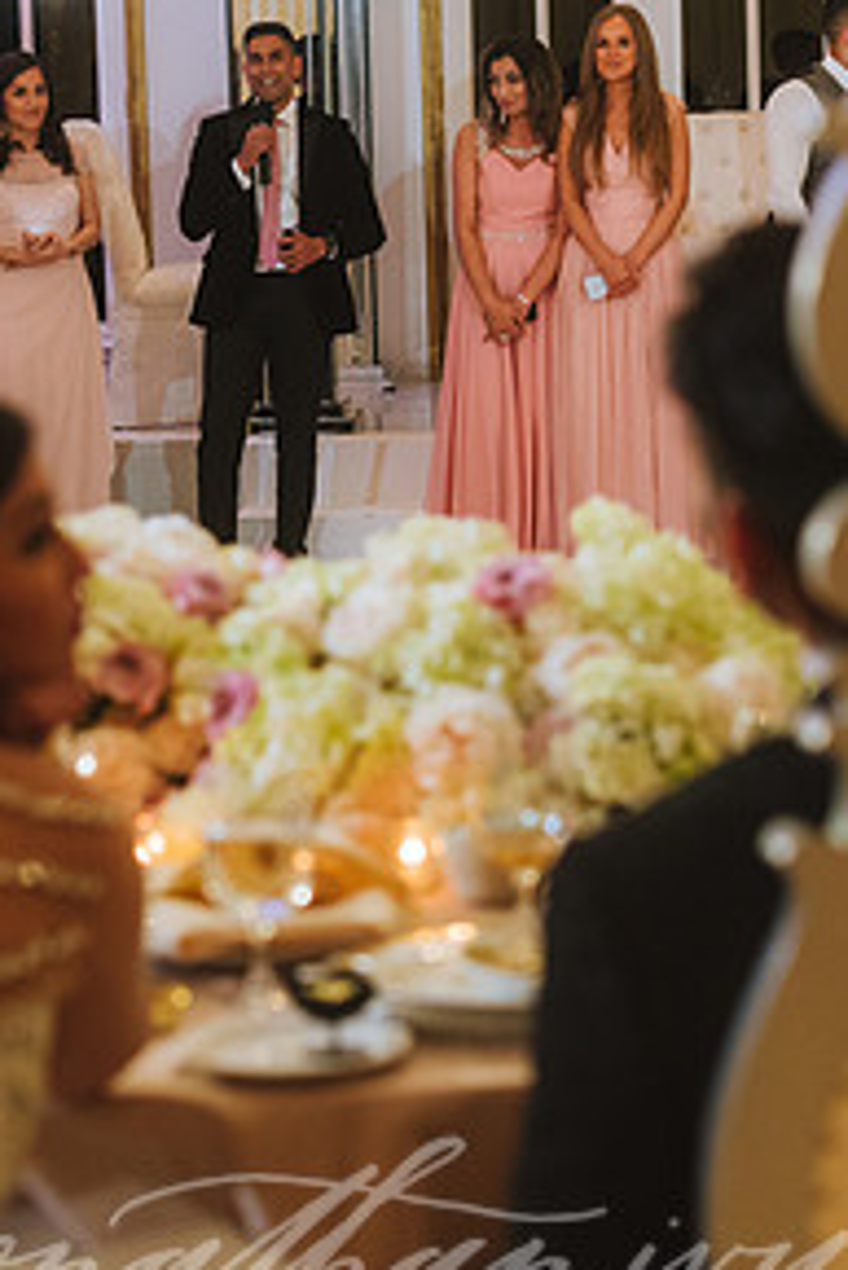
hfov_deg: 12.6
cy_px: 457
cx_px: 334
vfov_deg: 18.7
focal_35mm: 109
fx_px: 3846
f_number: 2.8
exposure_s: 1/125
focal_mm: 70
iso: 2000
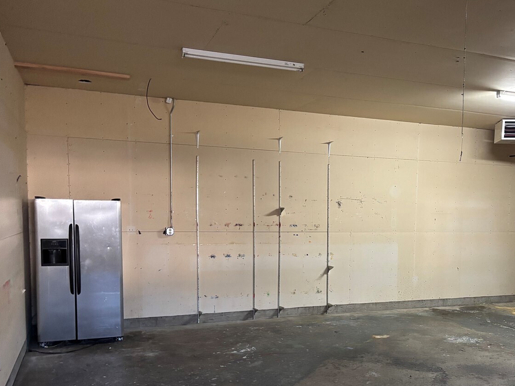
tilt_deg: -5.2
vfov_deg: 38.2
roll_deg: -0.5
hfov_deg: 49.4
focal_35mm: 37
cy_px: 258
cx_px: 338
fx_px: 550
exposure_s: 1/60
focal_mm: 5.96
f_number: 1.6
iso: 500
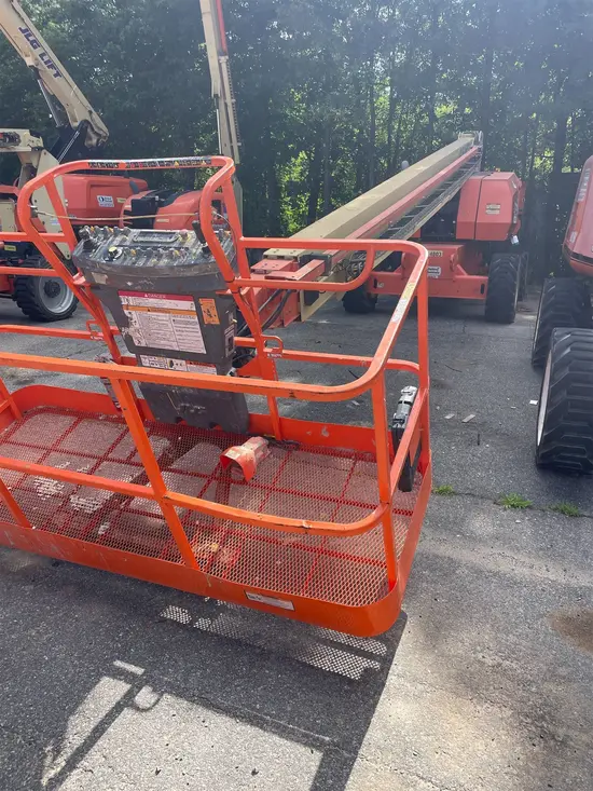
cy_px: 396
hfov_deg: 53.1
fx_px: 594
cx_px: 296
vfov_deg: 67.3
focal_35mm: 26
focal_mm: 4.2
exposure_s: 1/1304
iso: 32
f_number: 1.6
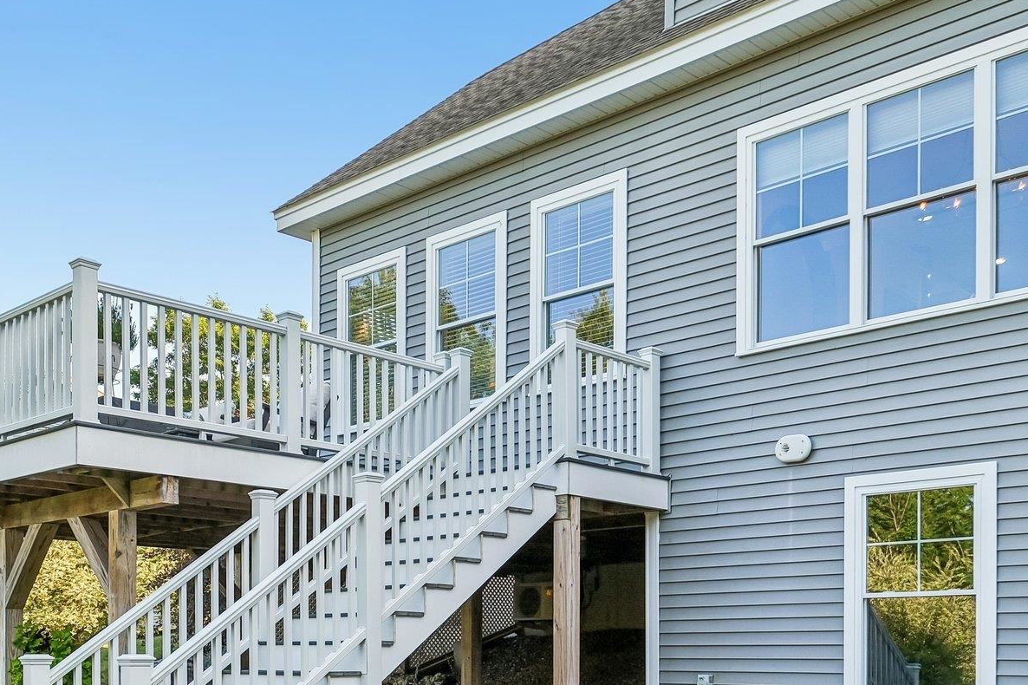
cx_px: 552
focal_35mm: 38
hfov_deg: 50.7
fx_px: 1085
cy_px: 555
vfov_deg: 33.9
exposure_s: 1/450
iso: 200
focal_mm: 14.5
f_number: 4
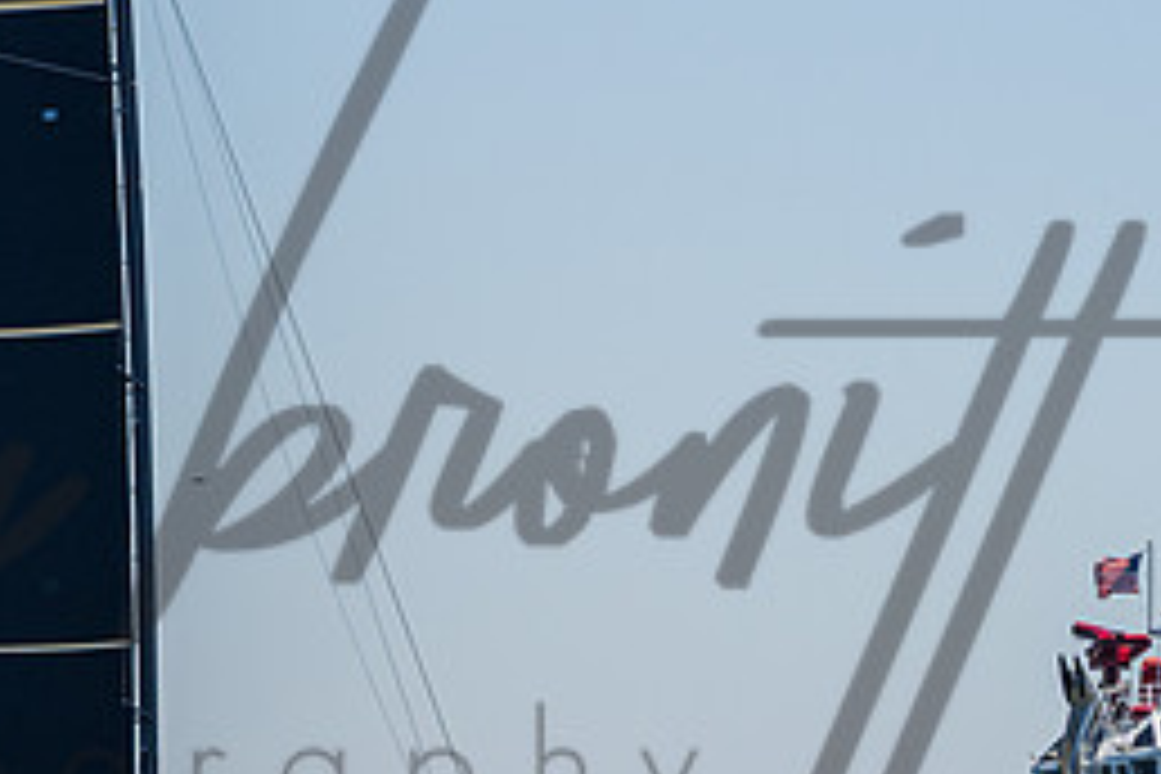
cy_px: 505
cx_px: 104
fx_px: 11351
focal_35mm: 352
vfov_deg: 3.9
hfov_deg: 5.8
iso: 400
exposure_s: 1/1600
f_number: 8
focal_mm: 120
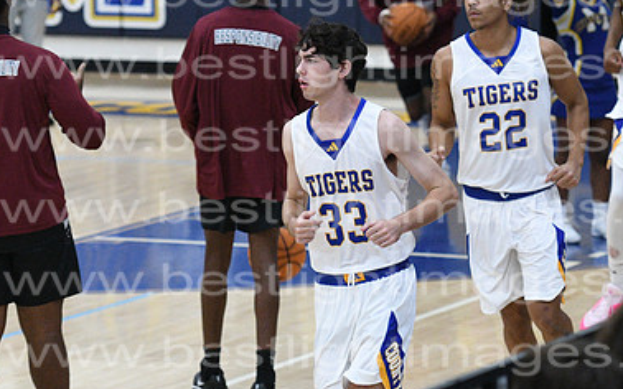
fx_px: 4464
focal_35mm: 263
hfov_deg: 8.0
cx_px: 377
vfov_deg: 5.0
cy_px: 176
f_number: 4
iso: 6400
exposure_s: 1/640
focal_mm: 112
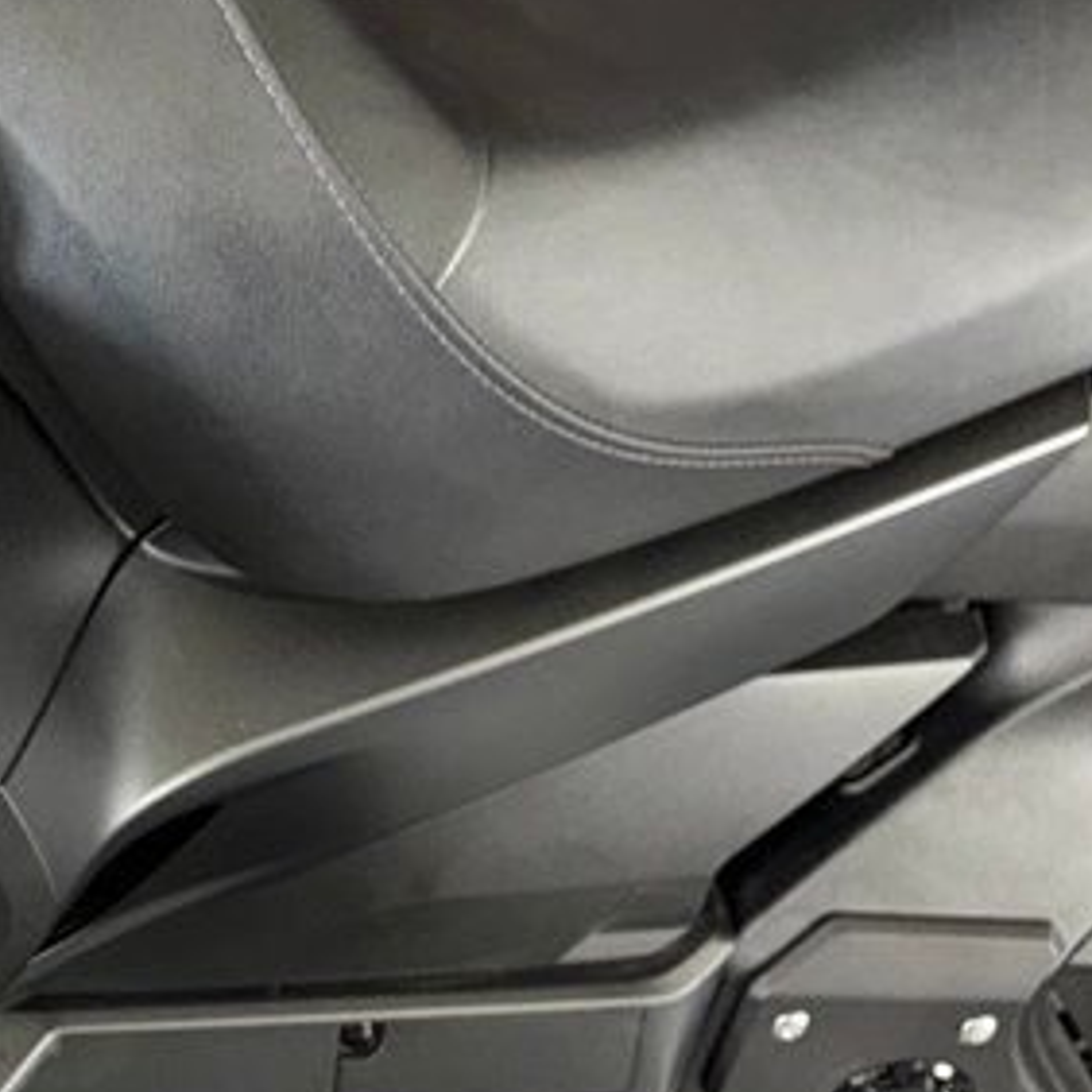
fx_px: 2748
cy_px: 407
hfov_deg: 19.6
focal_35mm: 77
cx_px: -531
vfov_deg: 22.4
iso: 64
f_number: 1.78
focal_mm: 6.76
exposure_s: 1/18
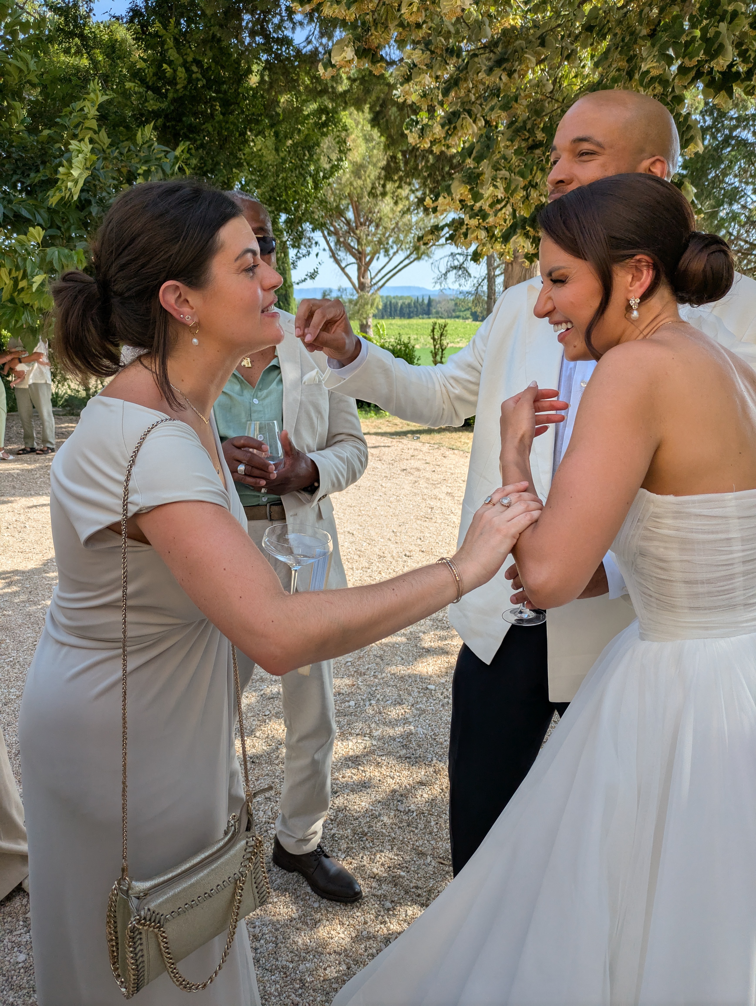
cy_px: 503
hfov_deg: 54.9
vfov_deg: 69.4
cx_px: 378
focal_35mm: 25
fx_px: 727
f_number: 1.89
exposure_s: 1/1001
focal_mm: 5.43
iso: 40
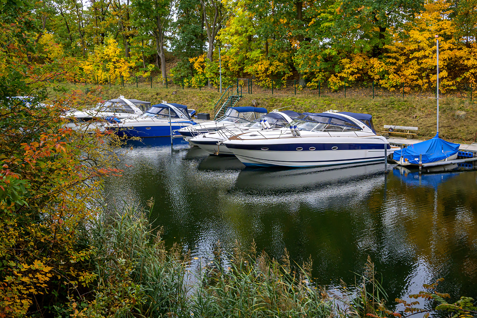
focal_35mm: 34
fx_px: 447
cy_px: 159
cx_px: 238
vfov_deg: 39.1
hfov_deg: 56.1
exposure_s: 1/45
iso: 250
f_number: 8
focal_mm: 22.5
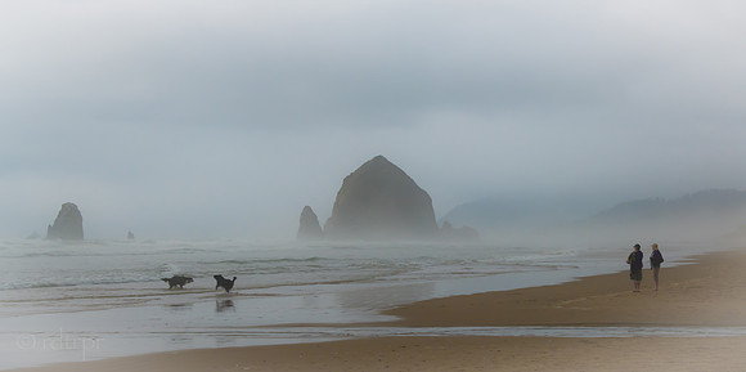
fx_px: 1538
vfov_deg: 13.8
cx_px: 503
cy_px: 162
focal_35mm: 80
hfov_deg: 27.1
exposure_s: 1/100
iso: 640
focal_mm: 55
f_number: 16
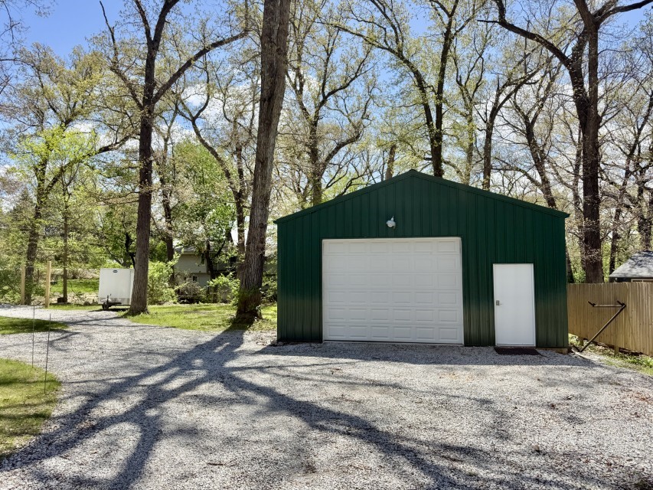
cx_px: 326
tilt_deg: +3.1
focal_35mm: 24
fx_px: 453
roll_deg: +0.2
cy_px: 245
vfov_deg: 56.8
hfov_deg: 71.6
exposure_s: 1/3021
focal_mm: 6.76
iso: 80
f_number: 1.78
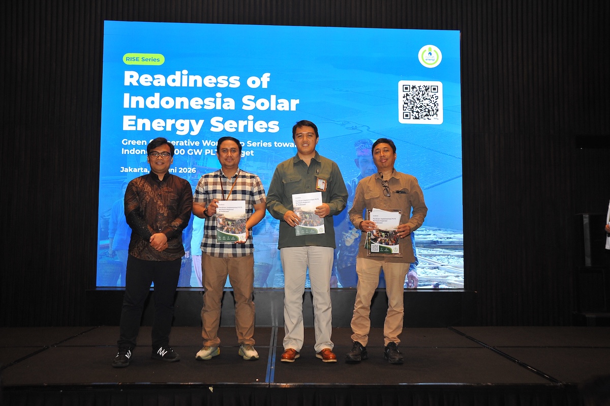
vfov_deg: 38.8
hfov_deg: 55.8
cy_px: 203
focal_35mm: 34
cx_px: 305
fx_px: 576
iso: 1600
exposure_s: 1/60
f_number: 4
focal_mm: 34
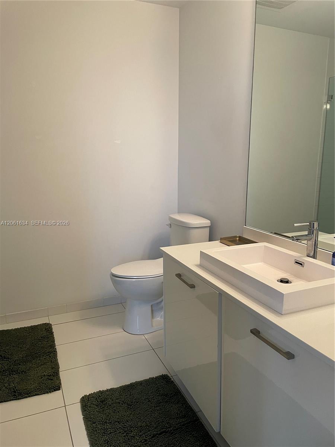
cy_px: 224
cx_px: 168
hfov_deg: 53.1
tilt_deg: -10.4
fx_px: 335
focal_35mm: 26
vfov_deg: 67.3
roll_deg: +0.8
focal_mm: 4.2
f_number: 1.6
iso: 125
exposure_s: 1/60
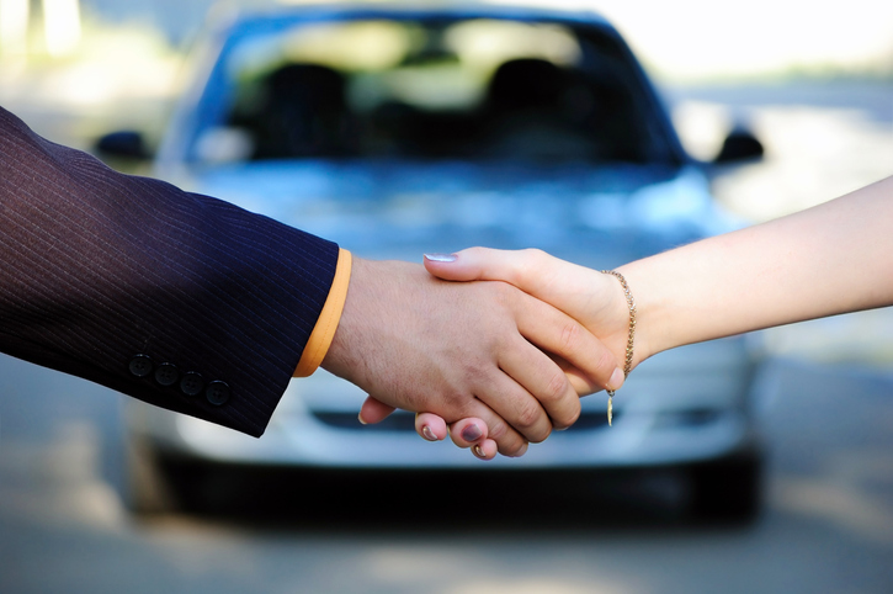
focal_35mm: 180
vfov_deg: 7.6
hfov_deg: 11.4
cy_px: 297
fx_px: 4461
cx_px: 446
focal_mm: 120
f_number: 5.6
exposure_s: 1/125
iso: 200
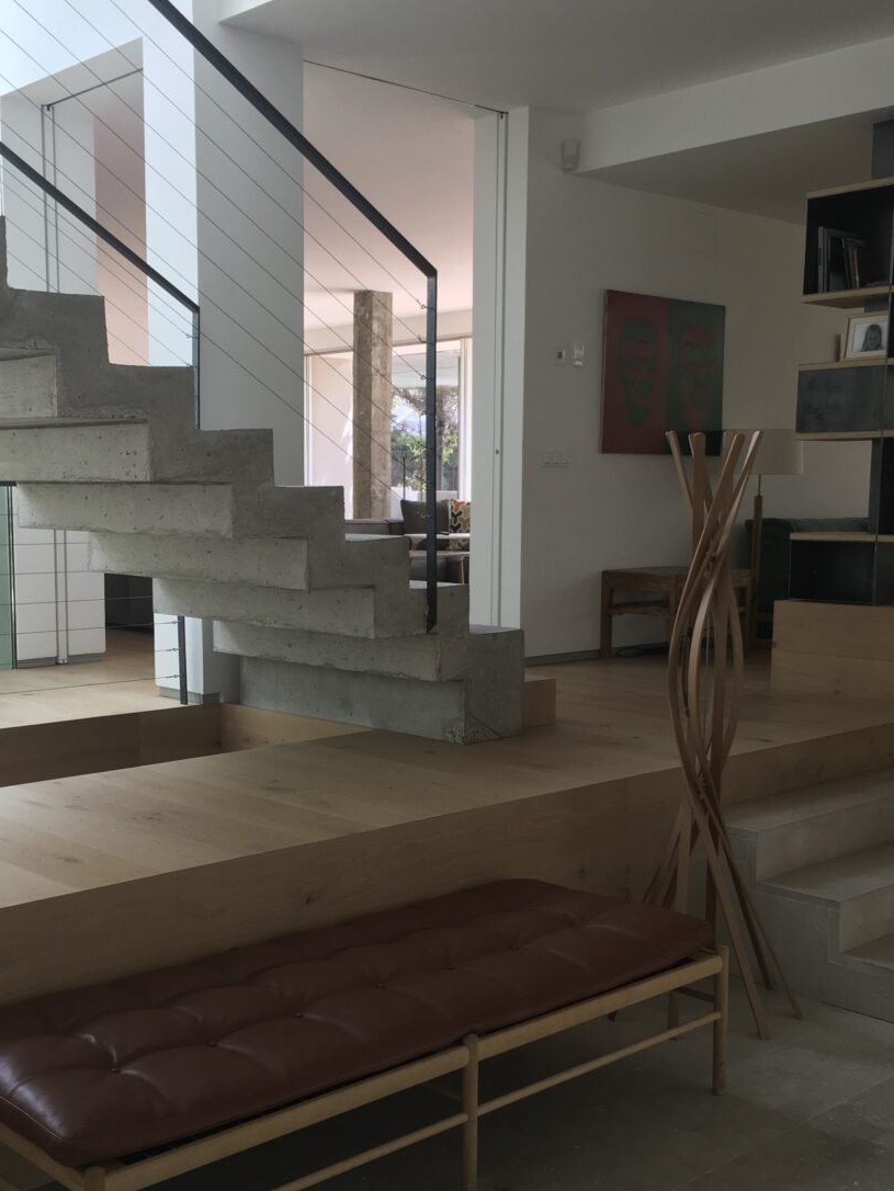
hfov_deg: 35.1
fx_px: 1411
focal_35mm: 41
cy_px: 674
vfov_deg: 45.7
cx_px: 380
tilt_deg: -7.7
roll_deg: -0.3
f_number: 2.2
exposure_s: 1/100
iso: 32
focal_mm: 4.15
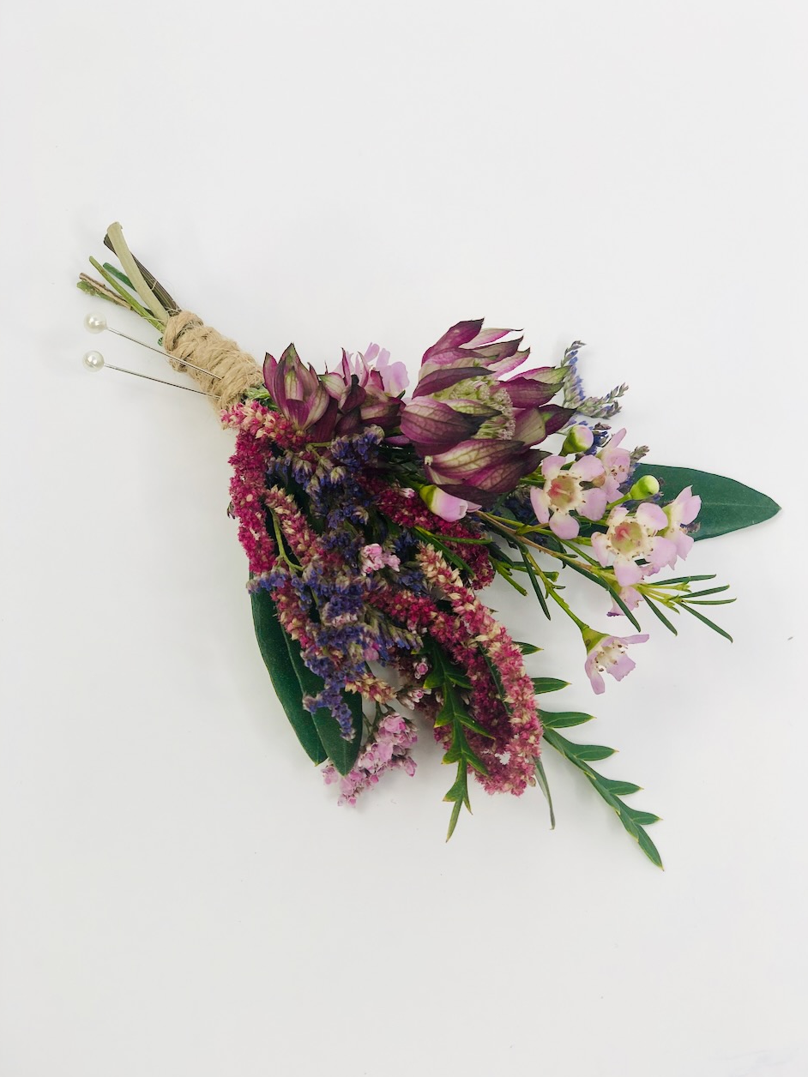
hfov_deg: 27.5
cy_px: 533
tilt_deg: -66.2
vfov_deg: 36.2
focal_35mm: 53
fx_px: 1649
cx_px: 406
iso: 16
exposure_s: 1/50
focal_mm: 6
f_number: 2.4
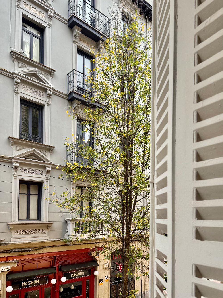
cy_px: 149
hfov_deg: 56.8
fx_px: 206
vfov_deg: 71.6
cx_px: 112
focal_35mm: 24
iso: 200
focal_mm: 6.76
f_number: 1.78
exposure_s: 1/77
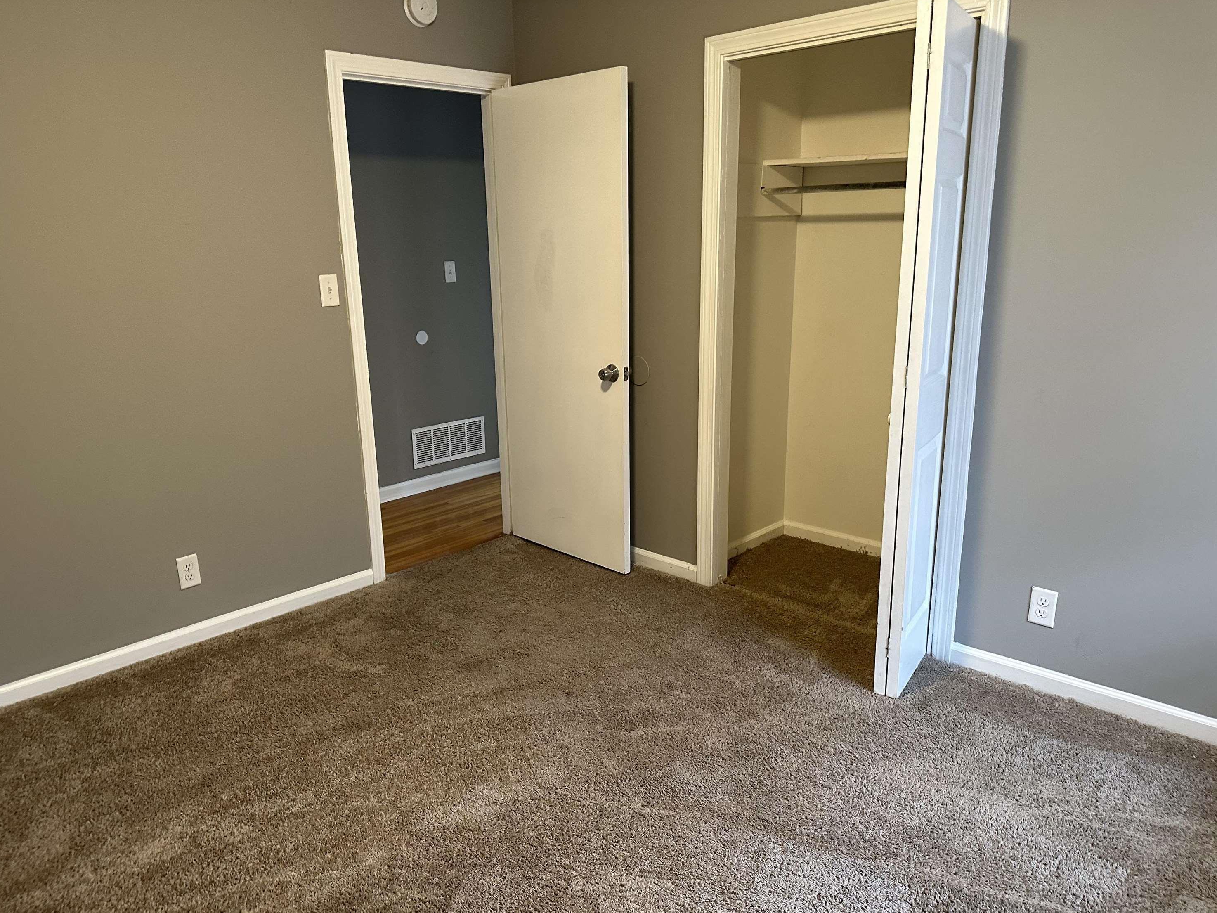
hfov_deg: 69.4
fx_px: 879
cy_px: 472
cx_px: 585
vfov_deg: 54.9
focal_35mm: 25
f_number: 1.78
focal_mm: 6.86
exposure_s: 1/60
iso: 400
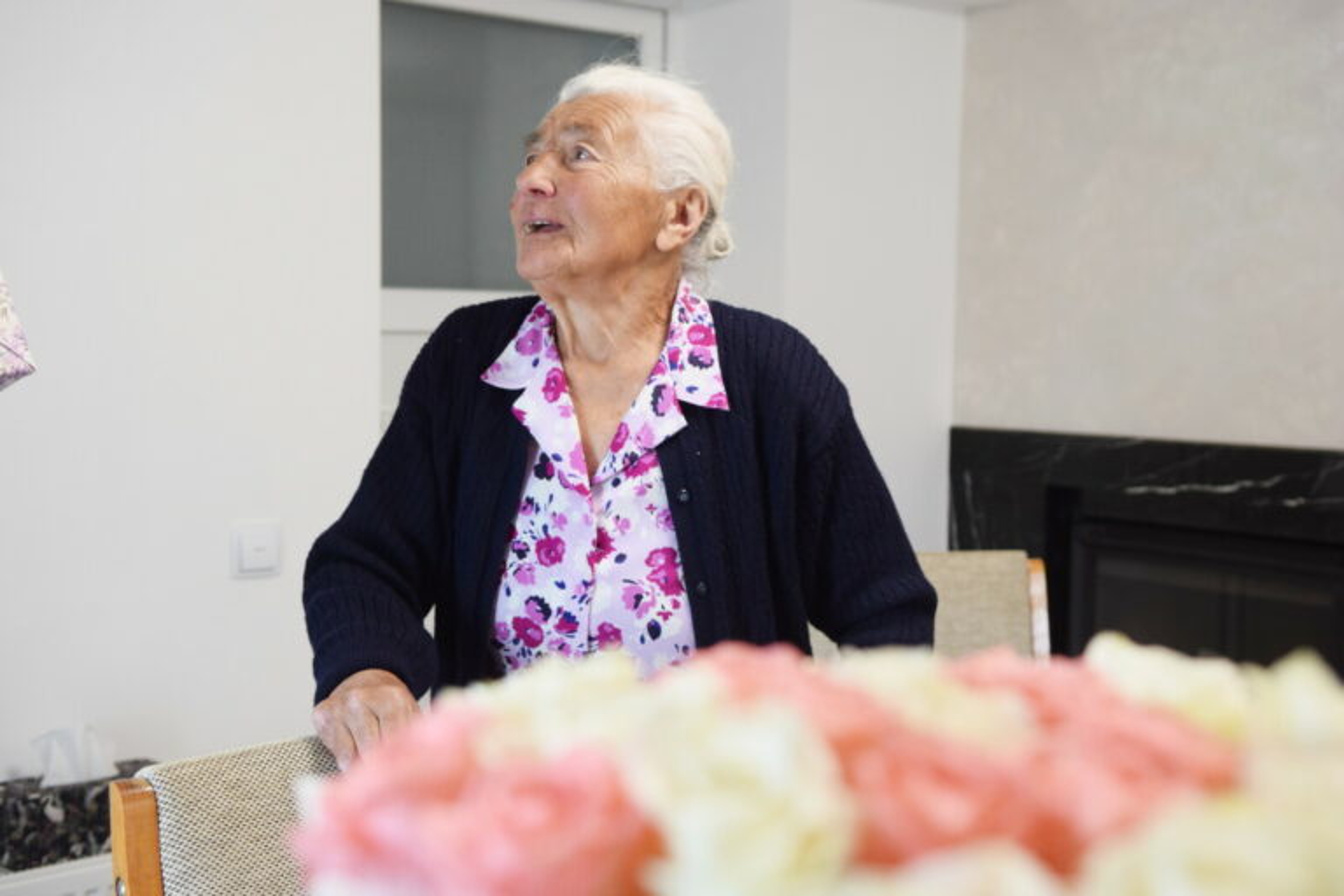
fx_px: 1792
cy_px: 448
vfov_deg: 28.1
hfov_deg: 41.1
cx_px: 672
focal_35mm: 48
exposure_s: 1/60
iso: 800
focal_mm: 32
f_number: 4
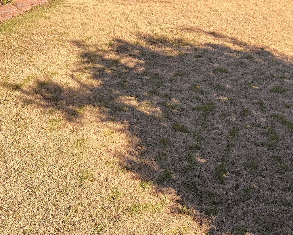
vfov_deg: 29.3
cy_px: 66
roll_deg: +0.3
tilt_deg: -21.5
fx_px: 442
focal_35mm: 51
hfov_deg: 34.7
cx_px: 261
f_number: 1.5
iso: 50
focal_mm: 5.7
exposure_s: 1/2165
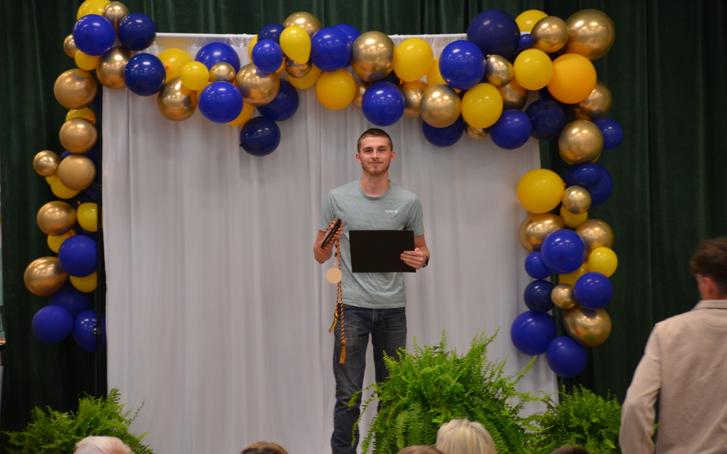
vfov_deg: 8.6
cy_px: 213
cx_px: 364
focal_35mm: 153
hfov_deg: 13.7
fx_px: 3031
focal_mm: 100
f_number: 5.6
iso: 900
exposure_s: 1/30
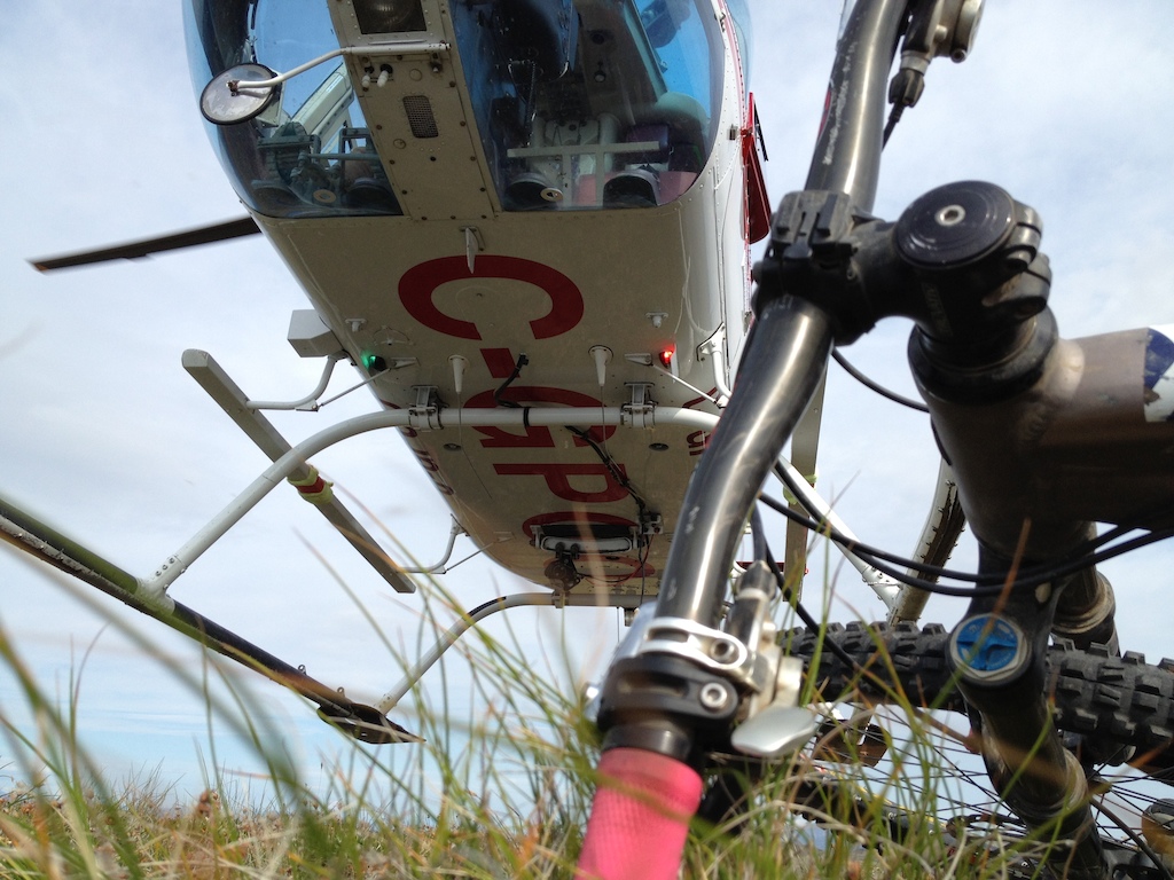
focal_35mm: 35
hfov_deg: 52.6
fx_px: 1187
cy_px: 440
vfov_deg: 40.7
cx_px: 587
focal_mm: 4.28
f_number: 2.4
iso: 50
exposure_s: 1/1255
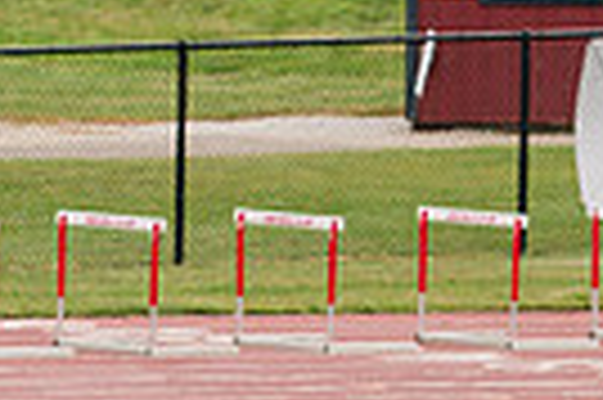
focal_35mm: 1084
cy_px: 951
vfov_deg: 1.3
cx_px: 355
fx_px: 18135
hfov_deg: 1.9
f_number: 5.6
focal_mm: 200
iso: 500
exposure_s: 1/1600
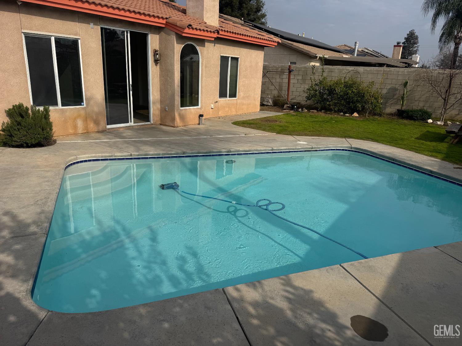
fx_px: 320
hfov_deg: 71.6
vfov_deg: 56.8
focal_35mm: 24
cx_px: 231
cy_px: 173
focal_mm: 6.76
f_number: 1.78
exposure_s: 1/10417
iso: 80
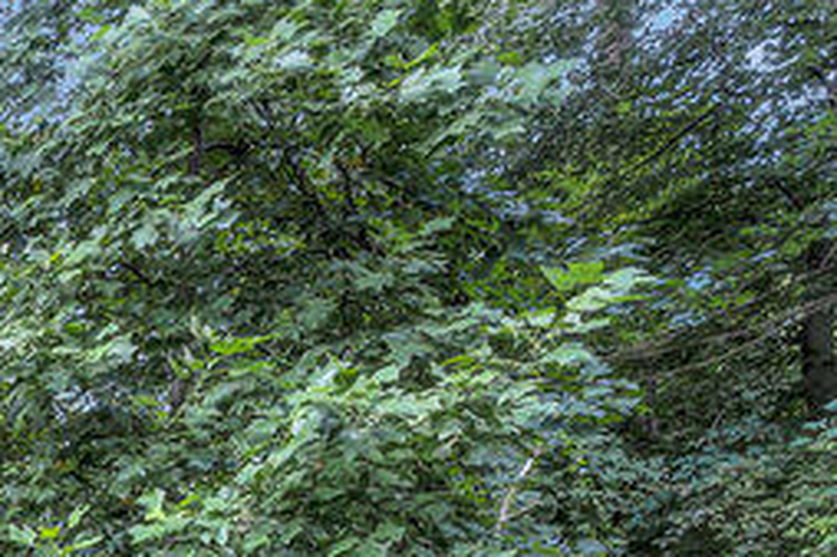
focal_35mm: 63
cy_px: 1076
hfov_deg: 20.4
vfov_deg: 16.8
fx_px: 1464
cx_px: -732
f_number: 8
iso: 100
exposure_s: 1/4
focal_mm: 16
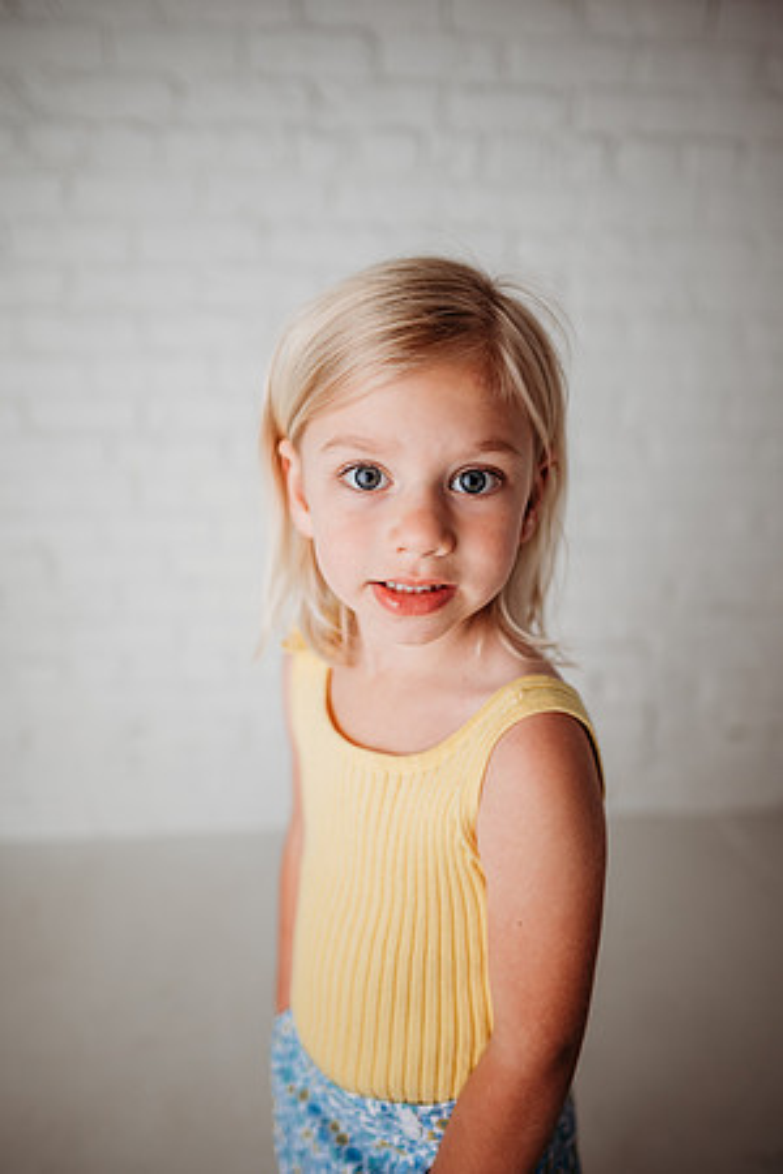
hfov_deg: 53.1
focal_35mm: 24
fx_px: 783
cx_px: 392
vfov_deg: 73.7
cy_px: 587
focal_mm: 24
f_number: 2
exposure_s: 1/200
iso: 100
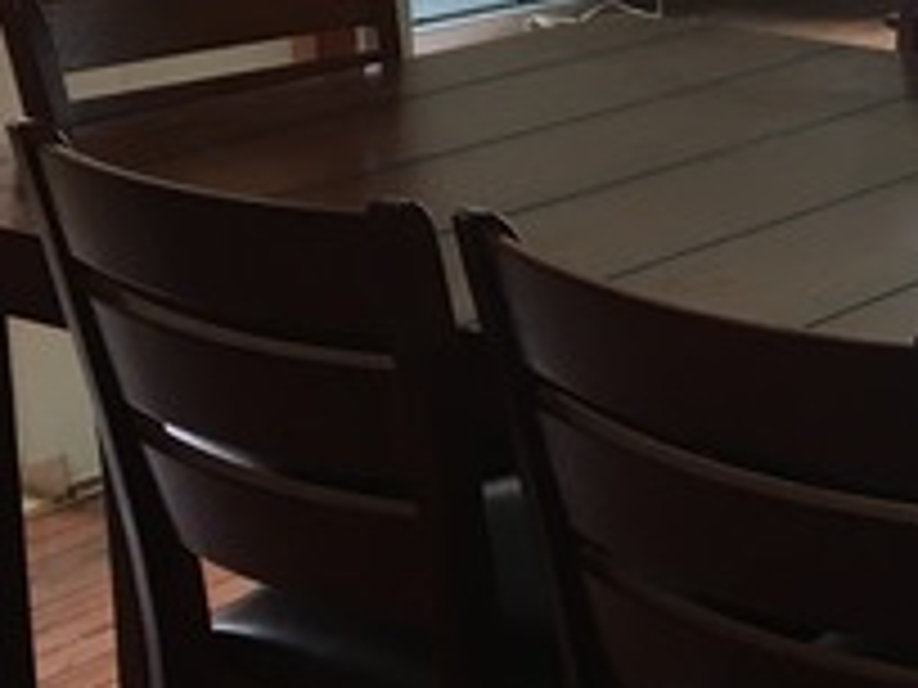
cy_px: 67
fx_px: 2413
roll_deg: -0.5
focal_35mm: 91
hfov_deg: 19.7
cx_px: 1224
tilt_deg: -10.1
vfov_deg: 16.0
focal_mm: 4.15
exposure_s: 1/15
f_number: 2.2
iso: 32
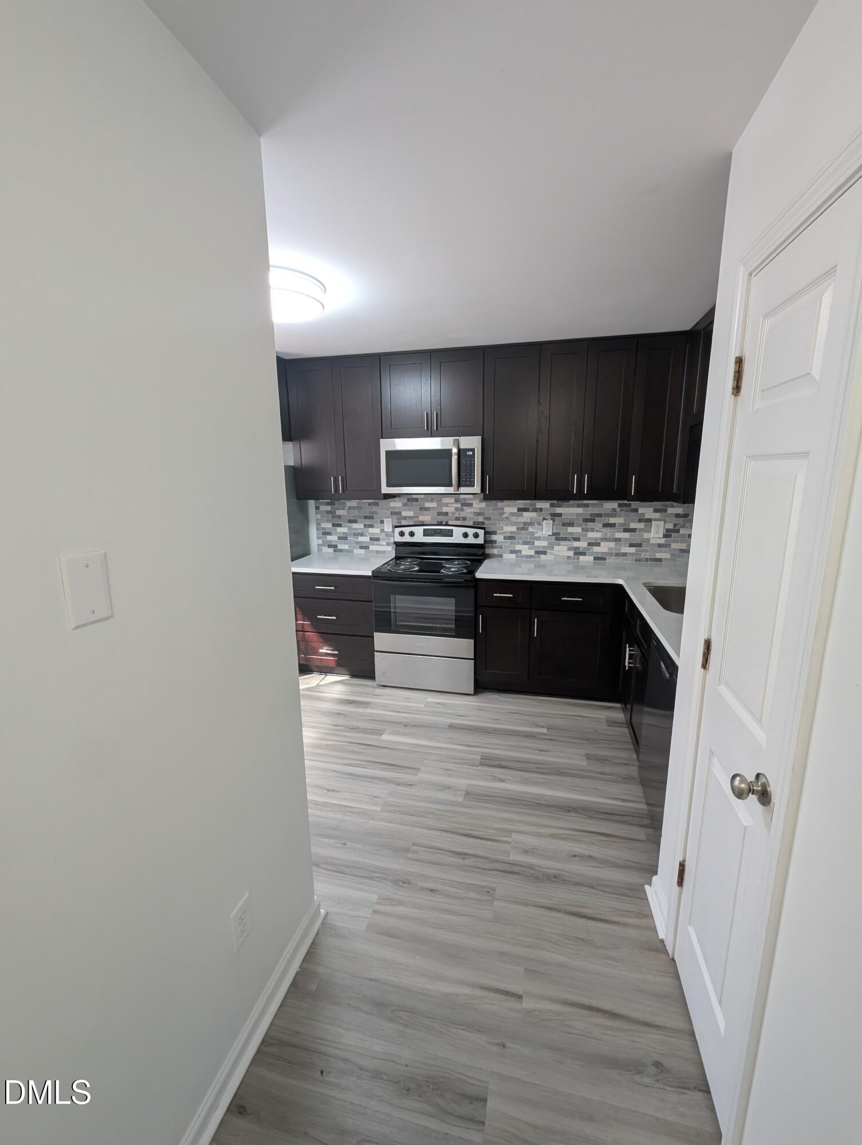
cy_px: 572
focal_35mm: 13
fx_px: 431
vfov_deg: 106.1
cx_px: 431
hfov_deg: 90.0
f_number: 2.2
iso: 145
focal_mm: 1.95
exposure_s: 1/60
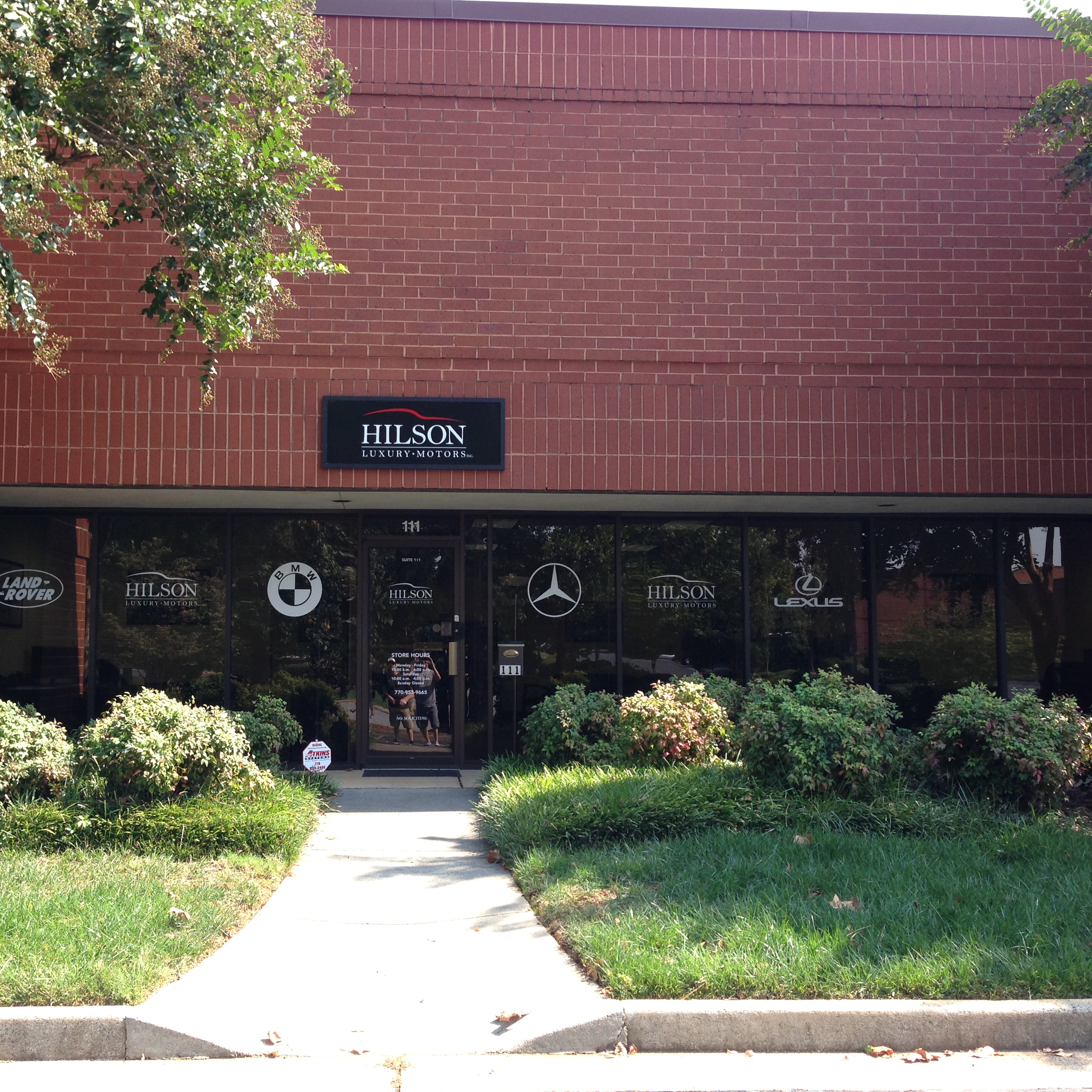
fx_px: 1392
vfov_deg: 42.8
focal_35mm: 39
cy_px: 545
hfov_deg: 42.8
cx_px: 497
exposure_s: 1/232
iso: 50
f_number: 2.4
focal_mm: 4.13
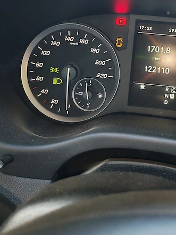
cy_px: 66
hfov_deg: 28.9
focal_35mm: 49
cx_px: 146
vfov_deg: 38.1
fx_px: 332
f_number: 1.9
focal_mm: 6.12
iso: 1000
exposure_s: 1/100
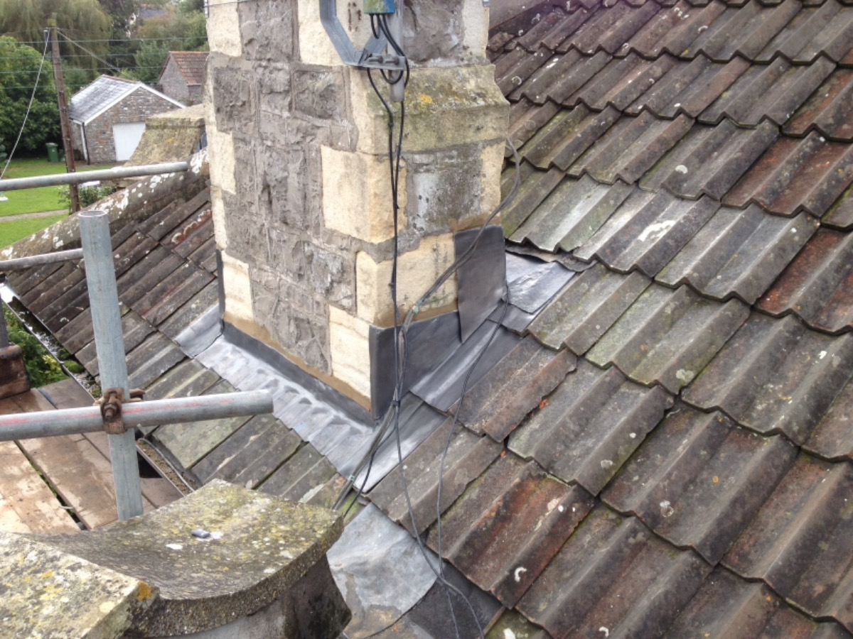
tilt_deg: -21.9
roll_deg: -1.5
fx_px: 862
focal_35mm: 35
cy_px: 320
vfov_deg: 40.7
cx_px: 426
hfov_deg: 52.6
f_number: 2.4
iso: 50
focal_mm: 4.28
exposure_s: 1/464
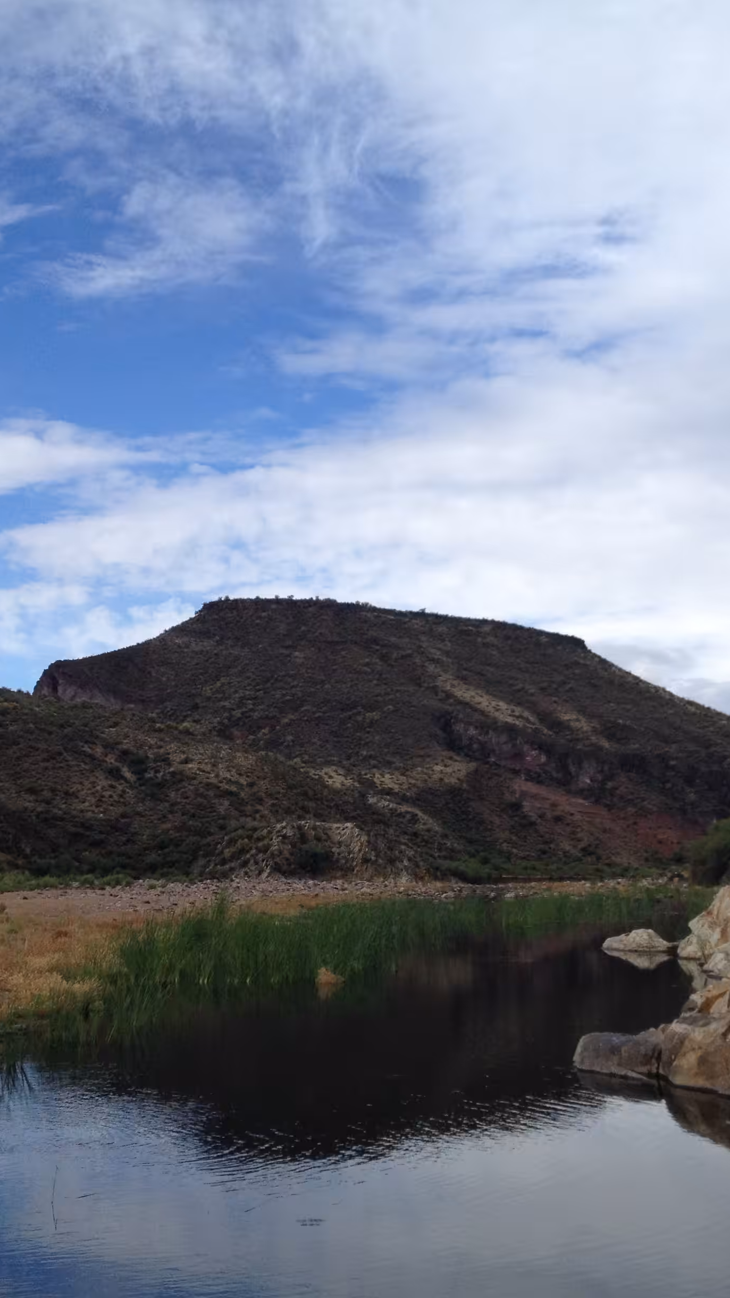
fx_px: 1755
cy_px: 648
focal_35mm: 51
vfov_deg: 40.6
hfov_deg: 23.5
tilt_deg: +7.8
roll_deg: +0.5
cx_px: 381
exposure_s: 1/1727
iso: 50
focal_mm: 4.28
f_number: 2.4
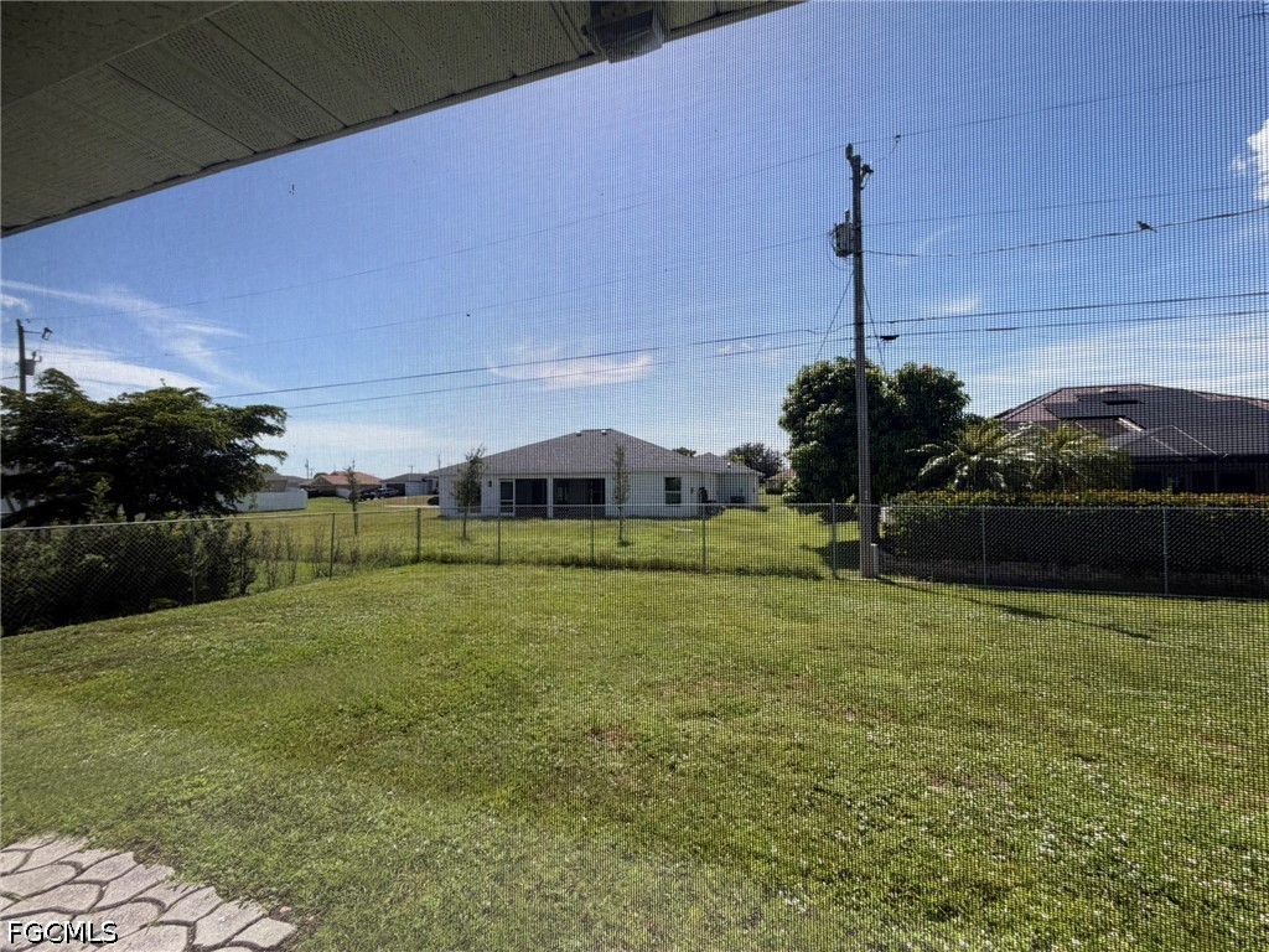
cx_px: 634
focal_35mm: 14
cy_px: 476
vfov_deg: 85.7
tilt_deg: +0.1
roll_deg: +0.6
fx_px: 513
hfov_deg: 102.1
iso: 25
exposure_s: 1/770
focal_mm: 2.22
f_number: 2.2
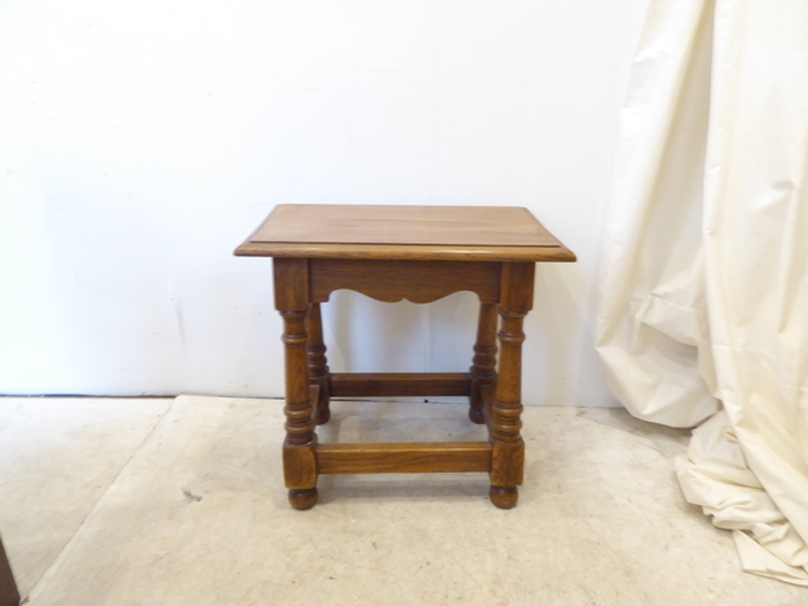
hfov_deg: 69.4
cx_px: 404
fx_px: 584
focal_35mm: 25
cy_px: 303
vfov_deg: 54.9
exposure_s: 1/13
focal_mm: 4.3
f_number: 3.3
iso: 400
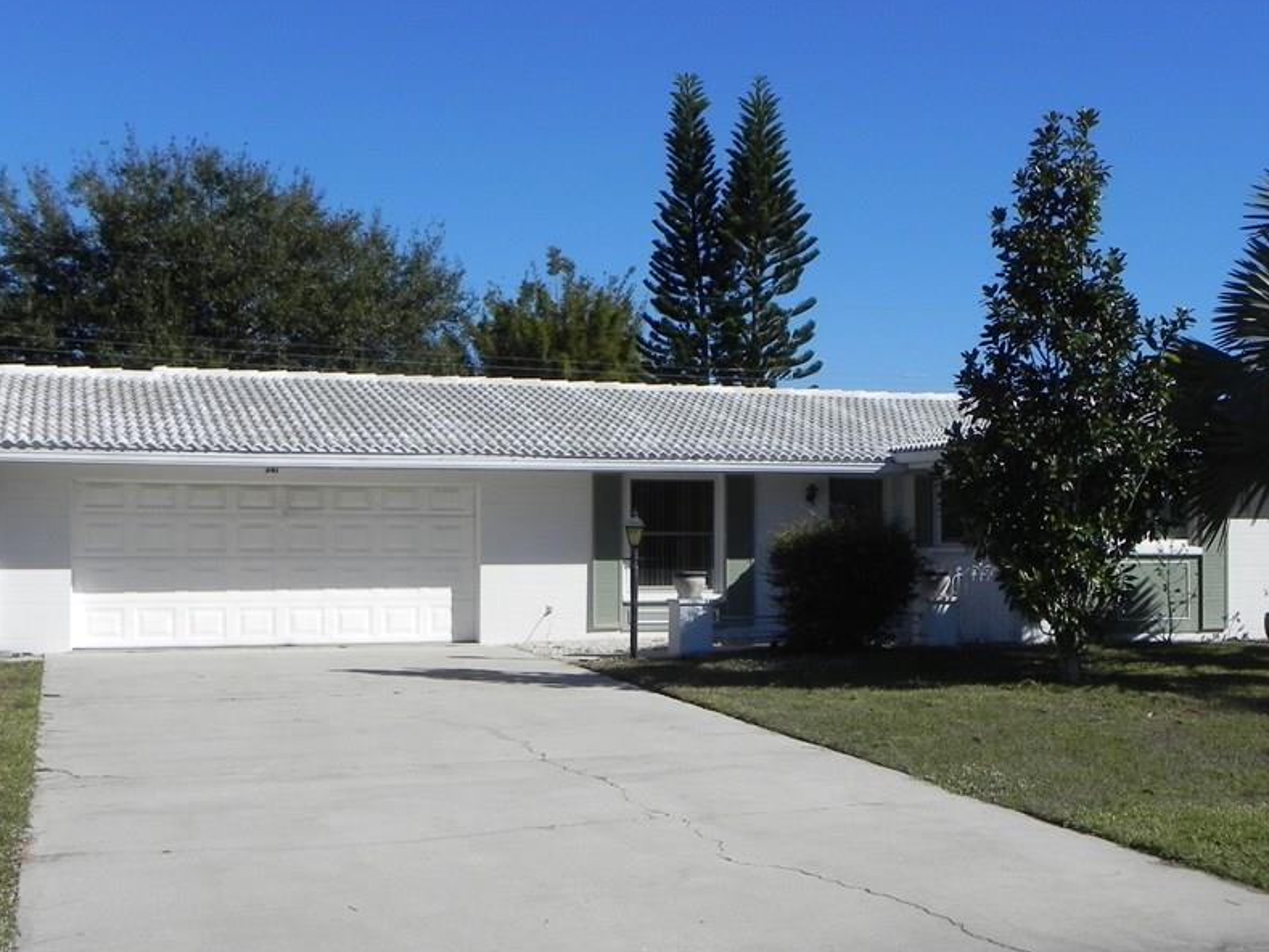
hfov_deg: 39.6
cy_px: 556
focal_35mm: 48
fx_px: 1760
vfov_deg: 30.2
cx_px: 690
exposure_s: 1/672
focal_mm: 6.6
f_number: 8
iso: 160
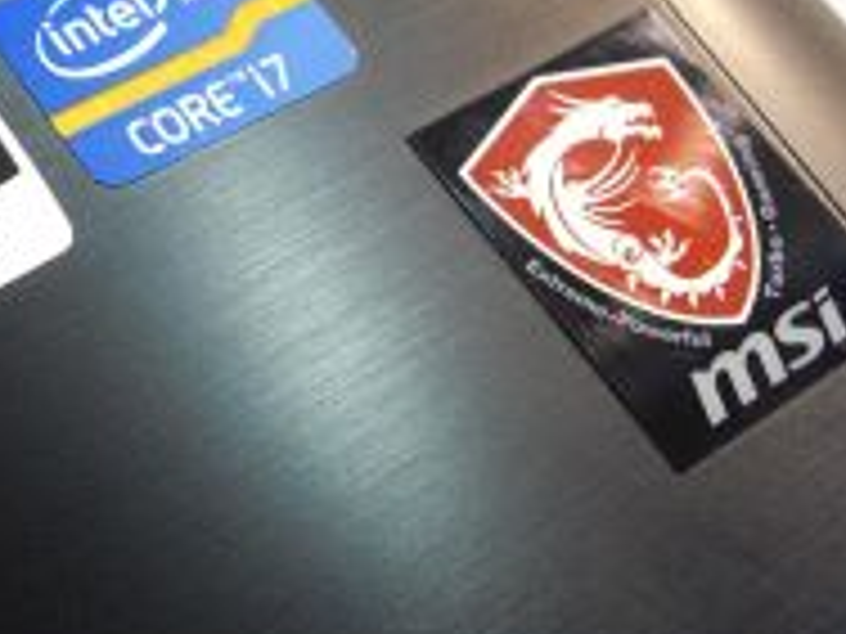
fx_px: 2224
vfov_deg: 16.1
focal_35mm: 91
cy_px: 94
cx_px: 99
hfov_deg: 21.1
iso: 400
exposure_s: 1/80
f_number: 2.8
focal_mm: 7.9
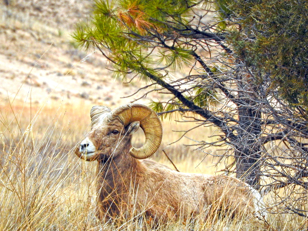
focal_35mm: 650
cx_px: 154
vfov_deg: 2.3
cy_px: 116
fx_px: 5783
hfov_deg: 3.1
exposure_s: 1/200
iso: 400
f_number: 5.6
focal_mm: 116.5
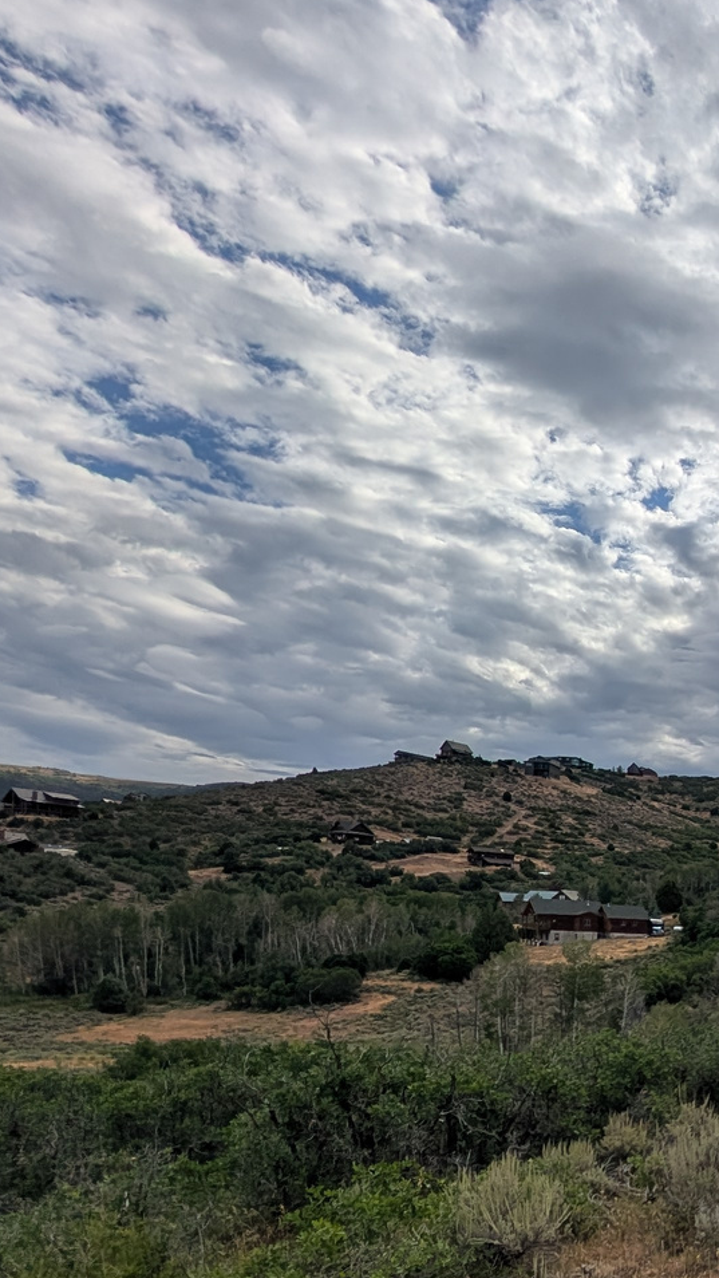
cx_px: 929
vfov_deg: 63.4
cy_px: 979
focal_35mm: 28
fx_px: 949
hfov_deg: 31.9
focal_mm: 2.02
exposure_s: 1/7299
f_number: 1.7
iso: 50
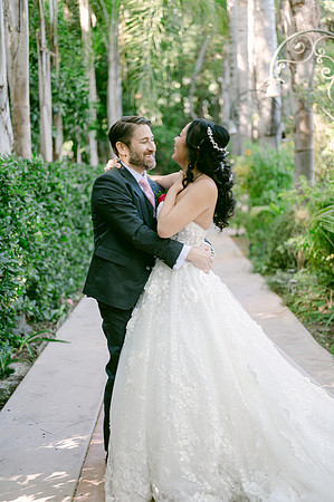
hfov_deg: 26.9
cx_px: 167
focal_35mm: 50
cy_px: 251
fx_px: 697
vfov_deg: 39.6
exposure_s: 1/125
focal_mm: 50
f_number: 2
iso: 110
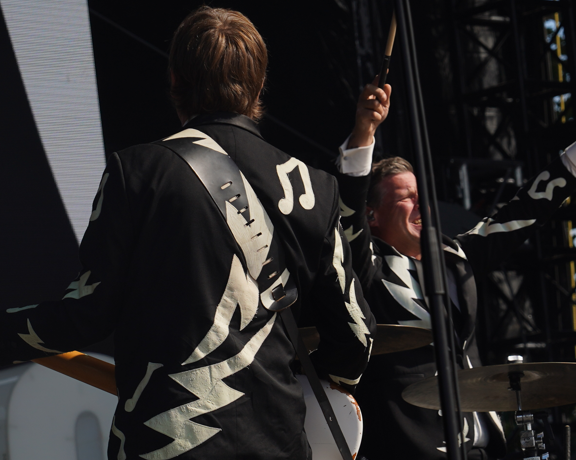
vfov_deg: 6.2
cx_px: 274
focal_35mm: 250
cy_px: 178
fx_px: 4262
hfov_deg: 7.7
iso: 100
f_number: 8
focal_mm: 105
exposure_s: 1/400
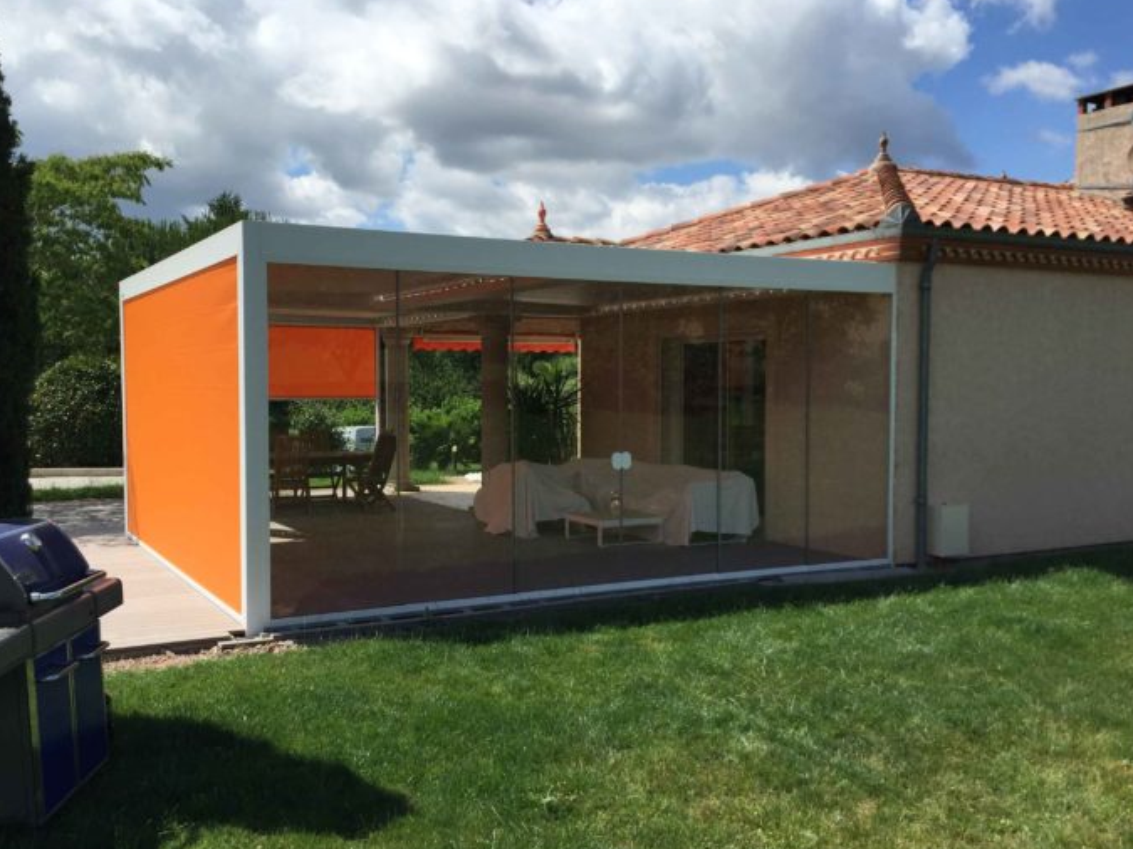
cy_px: 438
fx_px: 1080
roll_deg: -0.7
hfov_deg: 55.2
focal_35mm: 33
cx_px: 504
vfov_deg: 42.9
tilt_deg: -4.9
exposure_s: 1/2475
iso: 32
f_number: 2.2
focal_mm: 4.15
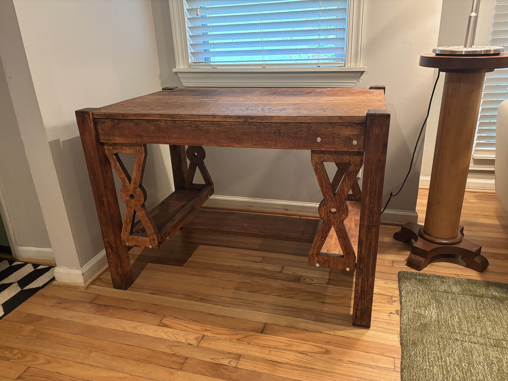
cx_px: 254
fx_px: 382
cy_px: 190
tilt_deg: -21.1
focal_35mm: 26
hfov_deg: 67.3
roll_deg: +2.8
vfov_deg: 53.1
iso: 500
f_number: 1.6
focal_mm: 5.96
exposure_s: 1/41
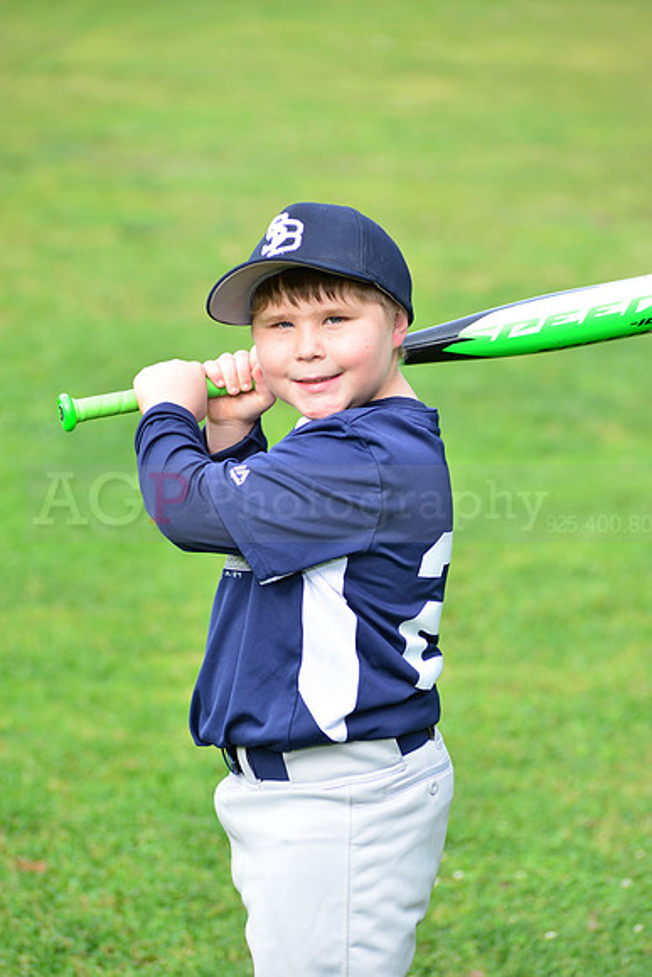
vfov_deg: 12.8
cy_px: 488
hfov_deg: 8.6
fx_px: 4344
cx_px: 326
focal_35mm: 160
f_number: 5.6
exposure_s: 1/200
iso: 320
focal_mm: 160
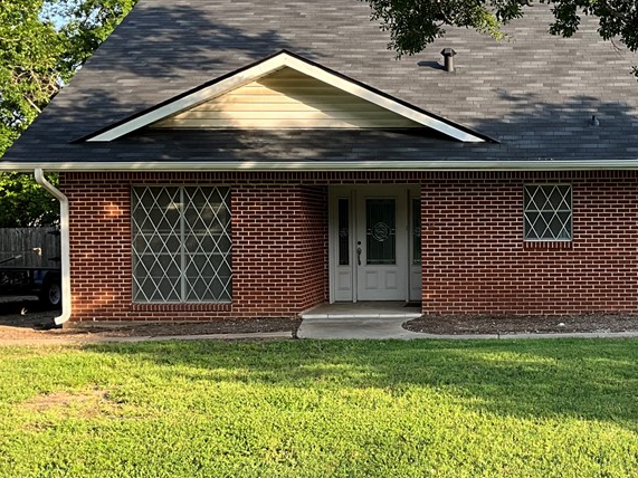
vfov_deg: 28.0
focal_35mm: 52
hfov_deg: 35.4
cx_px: 532
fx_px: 958
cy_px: 248
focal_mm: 3
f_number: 1.8
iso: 20
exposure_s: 1/199
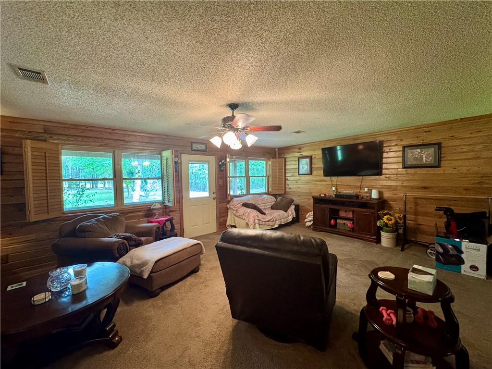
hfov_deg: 102.1
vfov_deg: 85.7
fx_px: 199
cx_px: 246
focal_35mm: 14
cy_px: 184
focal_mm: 2.22
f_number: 2.2
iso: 640
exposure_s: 1/60
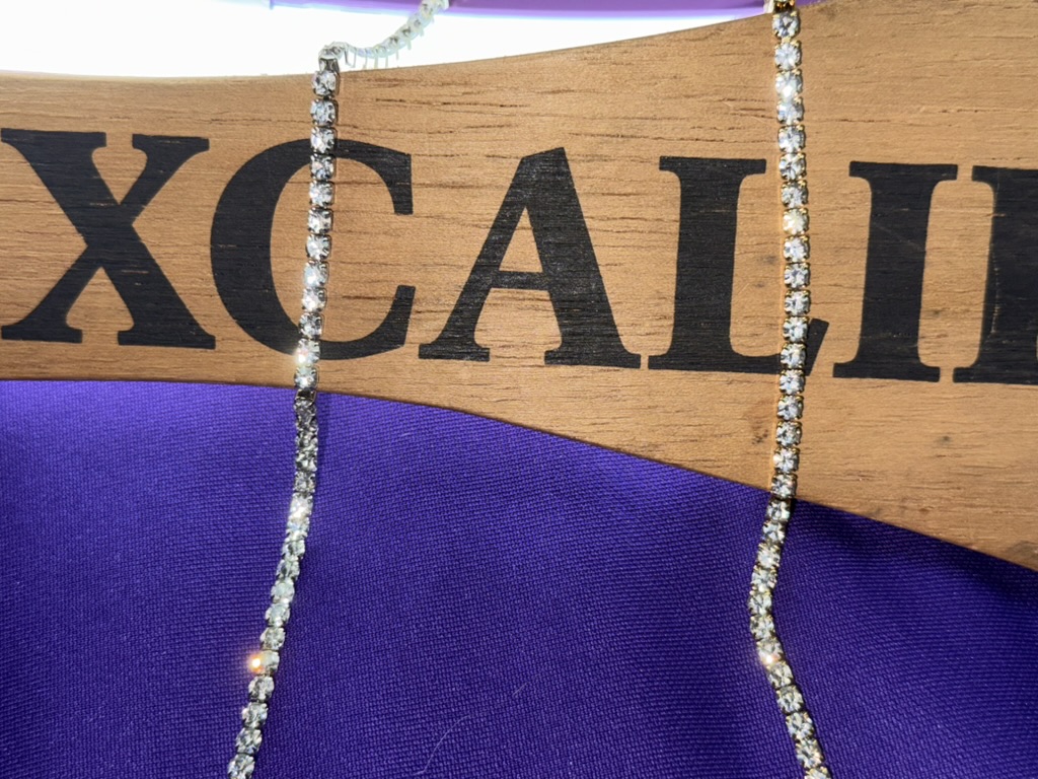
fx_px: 1439
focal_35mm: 48
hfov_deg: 39.7
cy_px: 390
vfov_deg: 30.3
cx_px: 519
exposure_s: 1/41
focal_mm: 6.76
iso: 50
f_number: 1.78
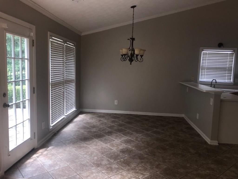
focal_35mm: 28
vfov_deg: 49.7
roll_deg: -2.3
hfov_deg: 63.4
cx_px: 119
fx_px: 193
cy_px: 90
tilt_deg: -6.3
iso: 20
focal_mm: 3.99
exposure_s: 1/55
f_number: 1.8
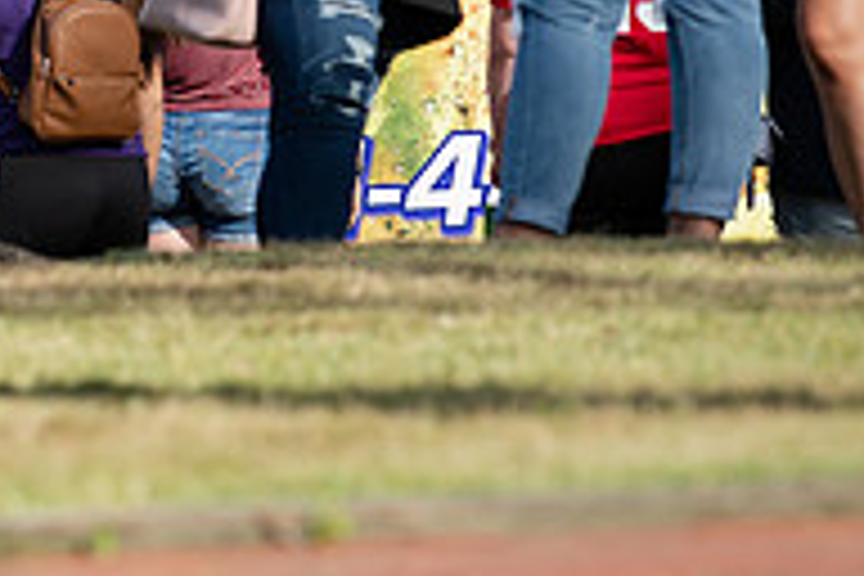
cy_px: -227
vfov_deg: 1.5
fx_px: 21766
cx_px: -122
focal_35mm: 907
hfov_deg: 2.3
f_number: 5.6
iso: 200
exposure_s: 1/500
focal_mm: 300
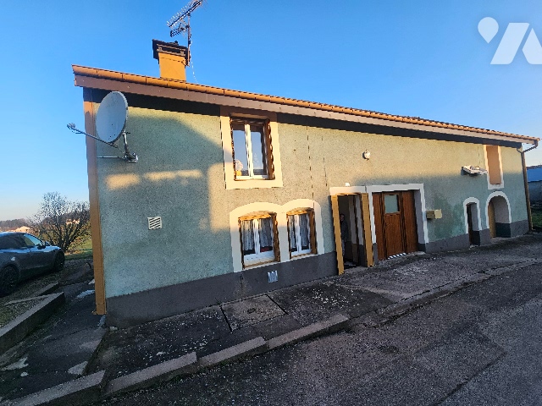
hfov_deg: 106.2
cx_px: 271
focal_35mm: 13
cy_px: 203
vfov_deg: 89.9
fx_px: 204
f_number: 2.2
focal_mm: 2.2
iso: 50
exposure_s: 1/452
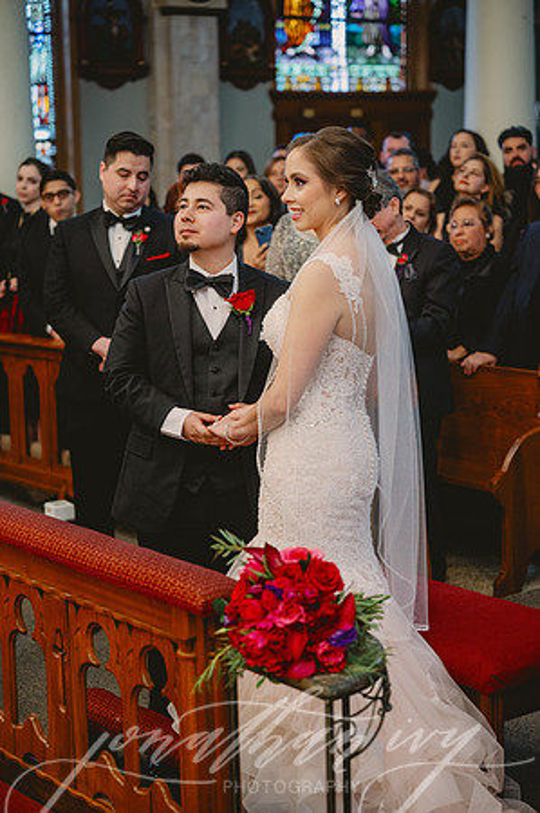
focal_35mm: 70
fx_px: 1579
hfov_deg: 19.4
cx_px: 270
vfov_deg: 28.9
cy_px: 406
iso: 1250
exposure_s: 1/160
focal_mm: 70
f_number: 2.8
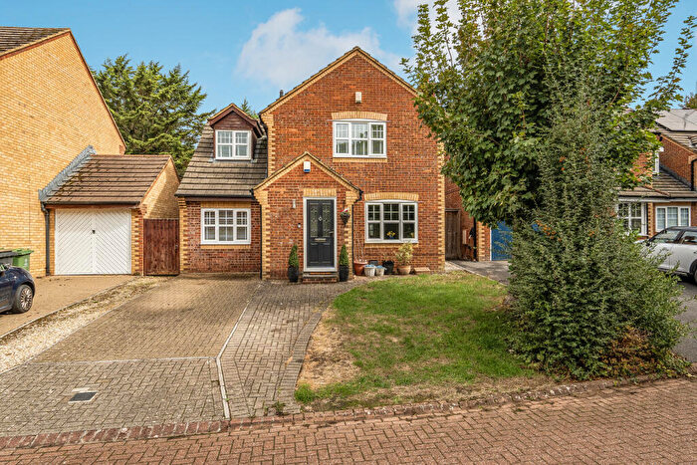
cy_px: 232
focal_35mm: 21
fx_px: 407
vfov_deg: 59.5
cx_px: 348
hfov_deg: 81.2
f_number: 8
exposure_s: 1/500
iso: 400
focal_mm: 14
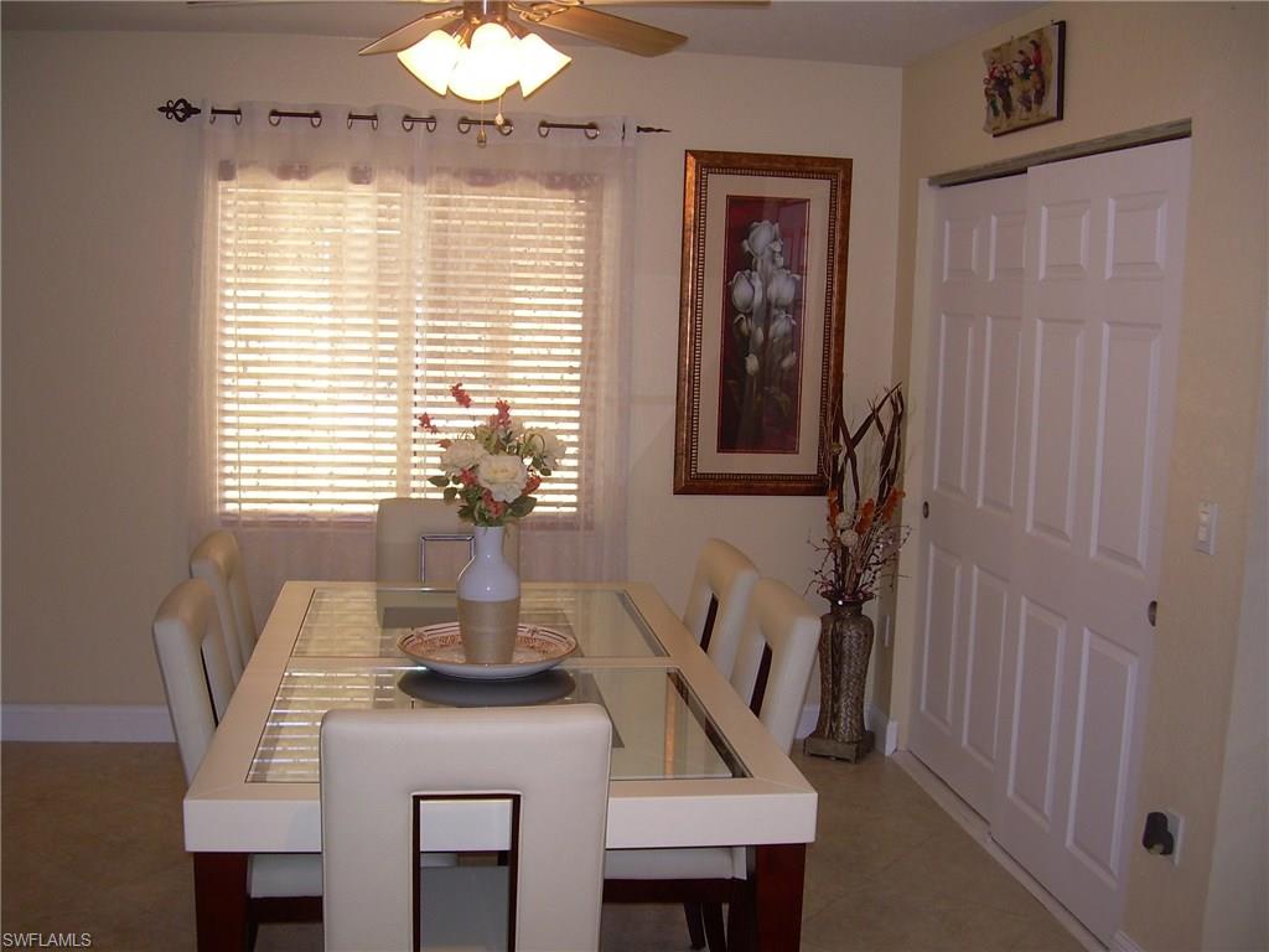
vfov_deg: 37.7
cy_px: 476
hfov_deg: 49.0
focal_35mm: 38
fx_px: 1393
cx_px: 634
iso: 50
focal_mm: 6.3
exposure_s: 1/30
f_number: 2.8
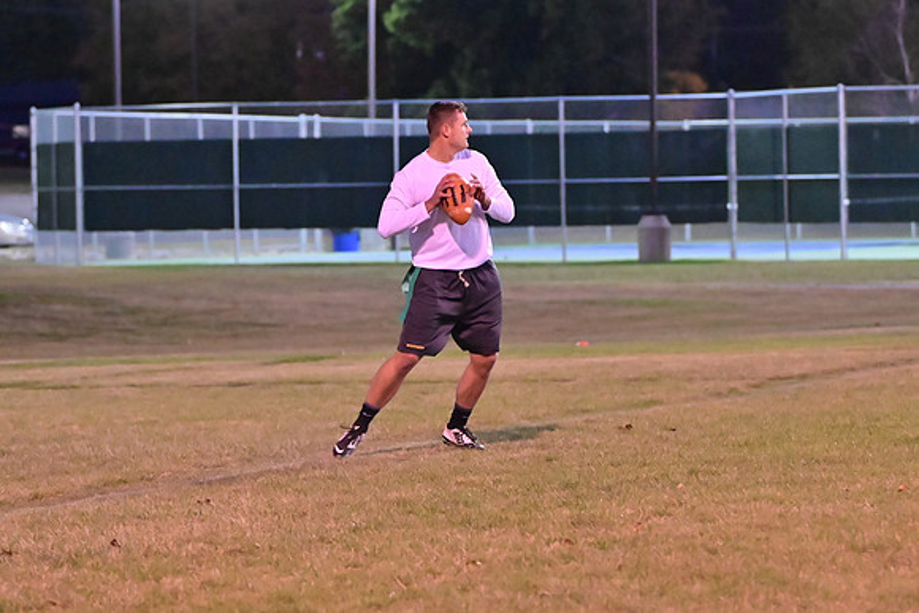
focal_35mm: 187
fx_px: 4775
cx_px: 460
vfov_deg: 7.3
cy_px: 306
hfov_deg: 11.0
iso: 6400
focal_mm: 125
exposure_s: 1/400
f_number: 4
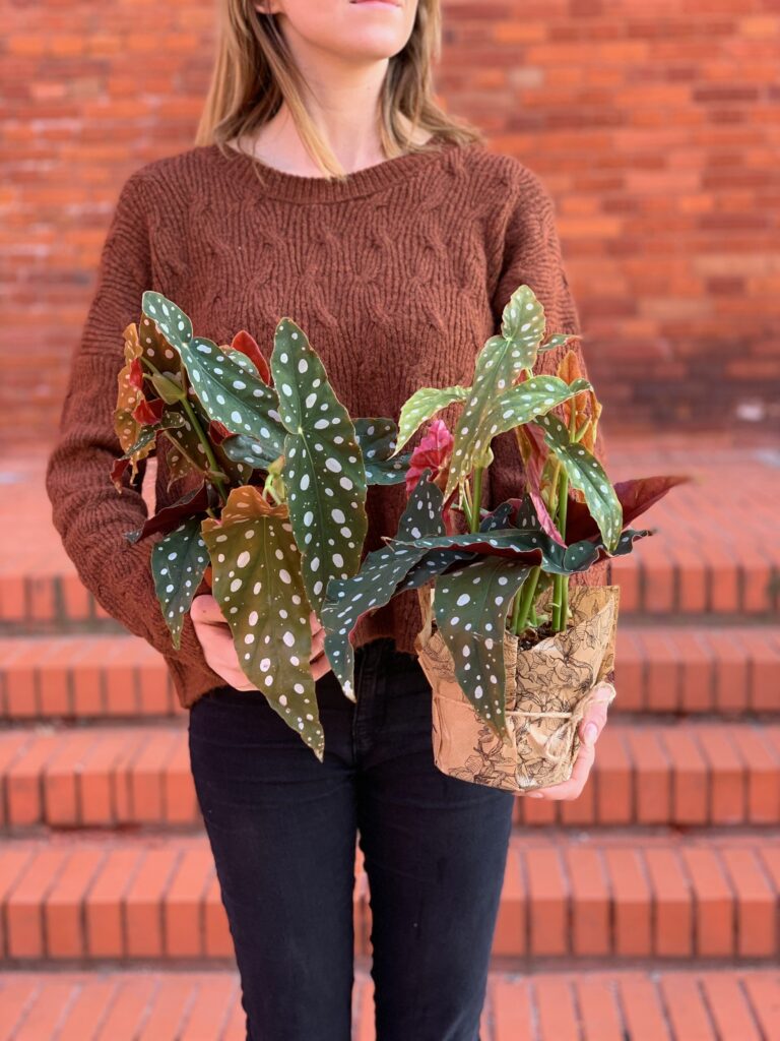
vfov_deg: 36.8
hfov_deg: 28.0
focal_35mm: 52
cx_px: 390
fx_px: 1562
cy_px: 520
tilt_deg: -7.8
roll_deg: +1.3
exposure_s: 1/122
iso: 64
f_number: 2.4
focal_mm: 6
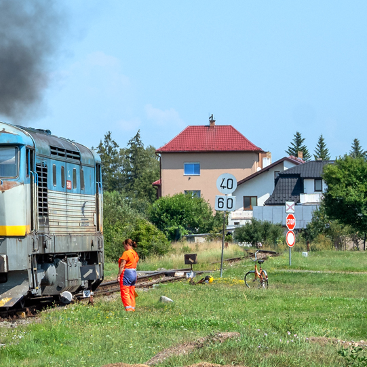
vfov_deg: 9.7
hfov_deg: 9.6
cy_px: 175
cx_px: 14
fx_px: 2171
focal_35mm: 181
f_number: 9
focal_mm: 48
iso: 125
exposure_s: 1/640
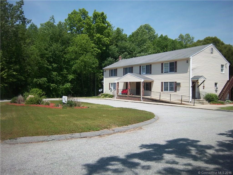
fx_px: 188
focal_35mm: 28
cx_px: 116
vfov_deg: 49.7
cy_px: 88
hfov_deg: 63.4
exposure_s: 1/200
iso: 64
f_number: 7.8
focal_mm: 5.1
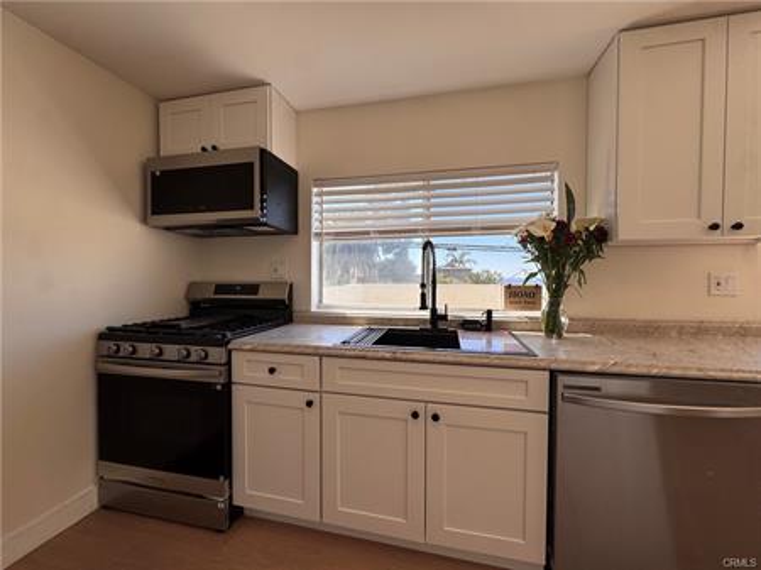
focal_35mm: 14
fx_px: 308
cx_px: 380
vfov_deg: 85.6
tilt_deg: -1.7
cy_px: 285
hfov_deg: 102.1
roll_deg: -0.7
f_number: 2.2
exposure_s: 1/459
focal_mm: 2.22
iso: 40
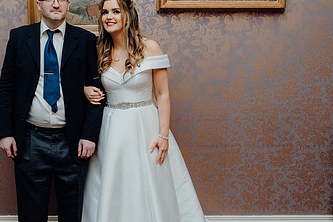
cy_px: 124
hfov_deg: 36.2
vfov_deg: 25.0
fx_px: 499
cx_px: 95
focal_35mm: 54
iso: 2500
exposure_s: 1/160
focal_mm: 31
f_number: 5
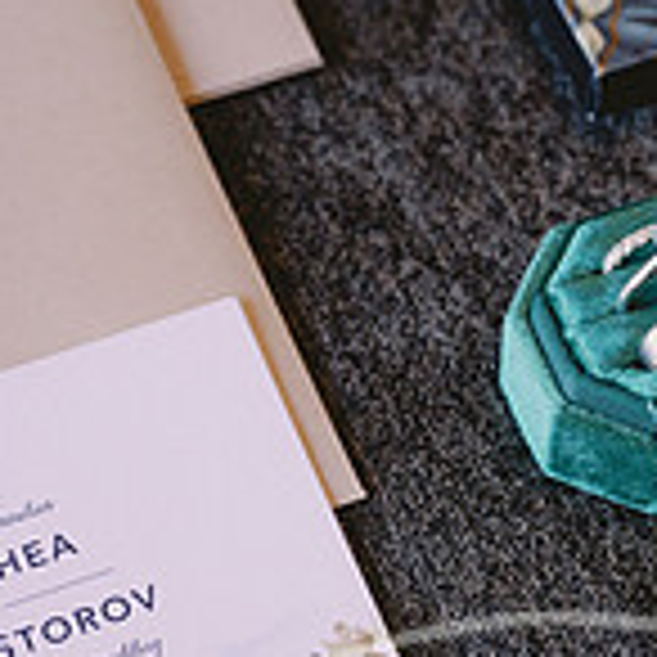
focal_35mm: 236
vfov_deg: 7.4
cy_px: 284
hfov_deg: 7.4
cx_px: 716
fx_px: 5068
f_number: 3.2
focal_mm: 70
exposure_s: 1/250
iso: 800
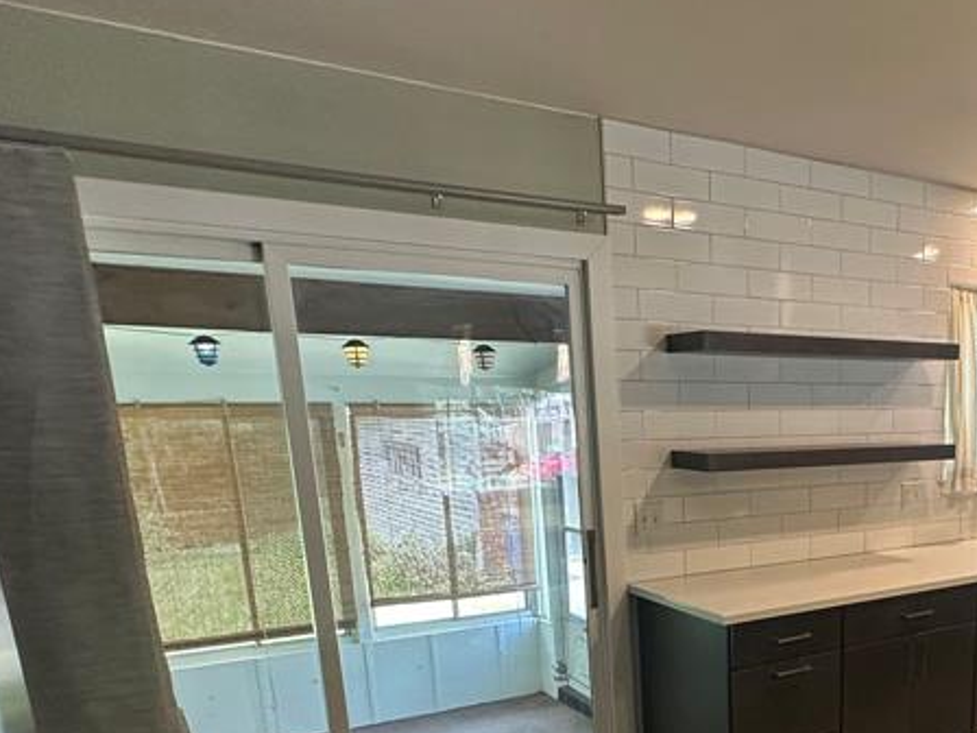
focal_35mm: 32
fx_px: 903
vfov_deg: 41.3
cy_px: 637
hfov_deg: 53.2
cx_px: 779
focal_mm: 2.22
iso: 250
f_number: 2.2
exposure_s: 1/120
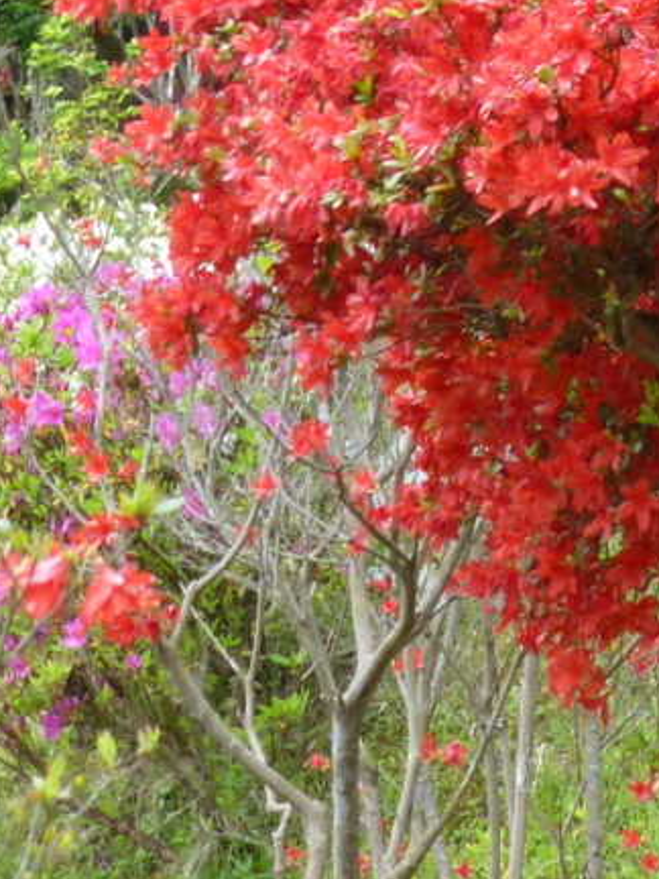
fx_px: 6574
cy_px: -146
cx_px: 1045
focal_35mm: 259
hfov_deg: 5.7
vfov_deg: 7.6
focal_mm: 12.5
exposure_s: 1/60
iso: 200
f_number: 5
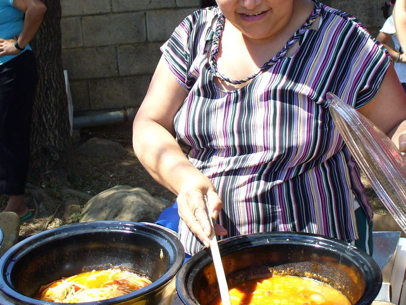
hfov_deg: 32.7
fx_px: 692
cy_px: 120
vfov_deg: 24.8
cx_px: 199
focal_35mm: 59
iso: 80
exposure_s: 1/250
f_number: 2.8
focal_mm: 6.1
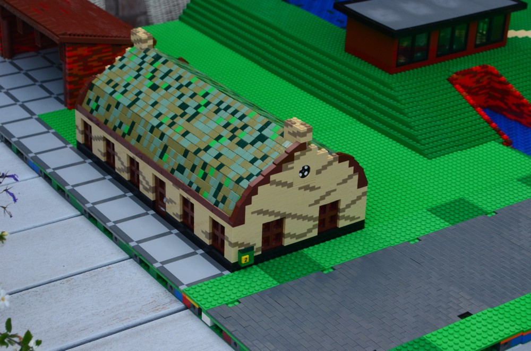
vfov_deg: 18.8
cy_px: 176
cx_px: 266
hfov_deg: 28.1
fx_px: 1060
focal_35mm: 72
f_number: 8
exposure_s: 1/60
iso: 640
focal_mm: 48
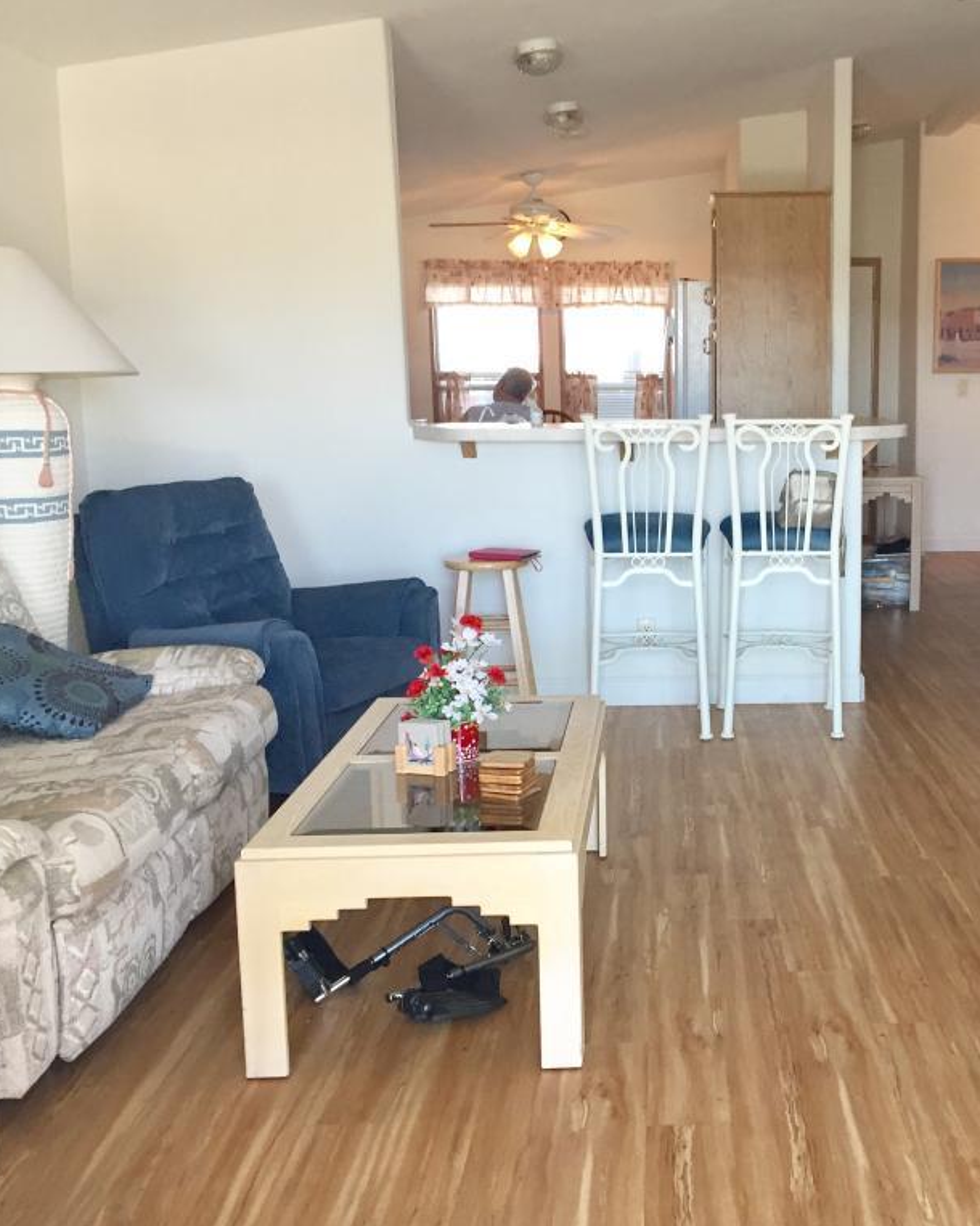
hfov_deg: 38.1
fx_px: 1378
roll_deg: +0.3
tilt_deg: -9.6
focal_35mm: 38
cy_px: 612
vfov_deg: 47.9
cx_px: 736
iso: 40
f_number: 2.2
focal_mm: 4.15
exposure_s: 1/30
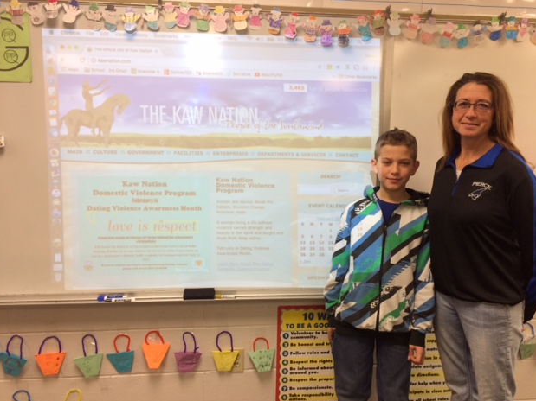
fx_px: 464
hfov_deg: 60.0
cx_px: 269
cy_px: 207
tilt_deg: -8.4
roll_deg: +0.0
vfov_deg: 46.8
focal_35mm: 30
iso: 32
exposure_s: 1/30
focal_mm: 4.15
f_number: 2.2
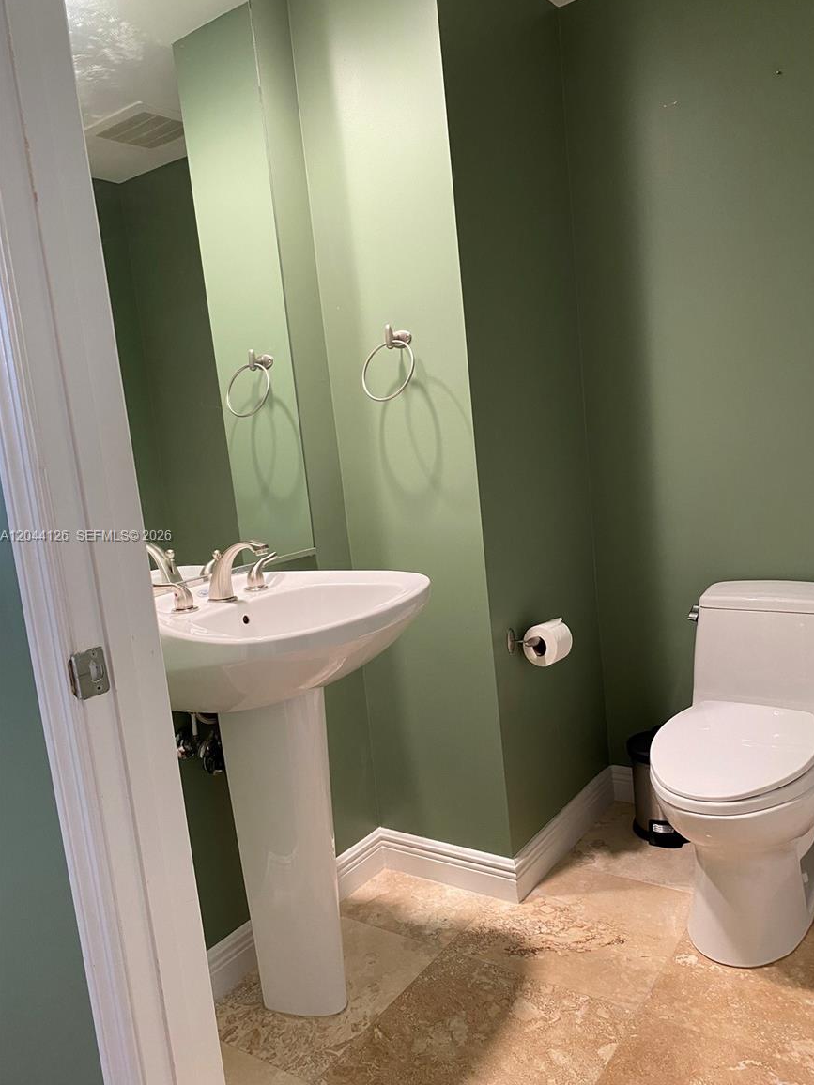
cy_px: 537
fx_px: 847
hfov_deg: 51.3
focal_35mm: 27
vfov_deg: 65.3
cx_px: 421
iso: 160
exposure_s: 1/60
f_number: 1.8
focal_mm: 4.25
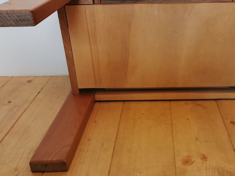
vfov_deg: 35.6
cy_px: 59
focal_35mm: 40
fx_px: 272
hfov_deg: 45.8
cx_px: 163
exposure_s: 1/50
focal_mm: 5.58
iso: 125
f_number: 1.8
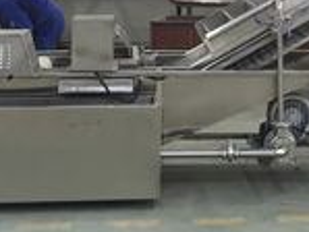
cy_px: -121
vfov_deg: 14.2
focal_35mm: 97
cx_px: 218
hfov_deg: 20.1
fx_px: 867
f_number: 2.2
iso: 40
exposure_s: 1/33
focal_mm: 4.15
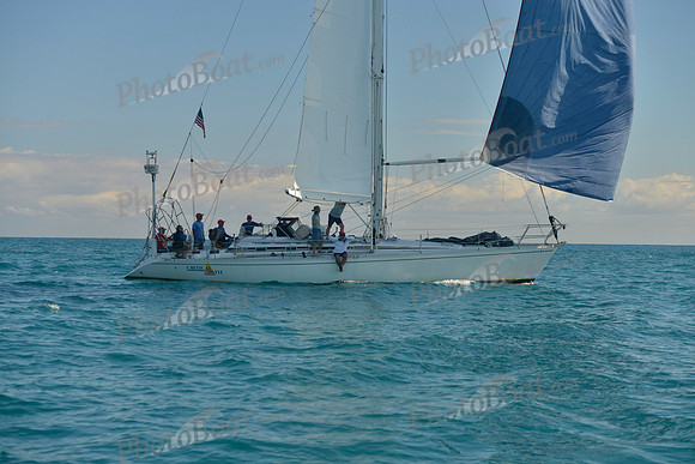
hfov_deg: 28.8
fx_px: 1352
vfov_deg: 19.5
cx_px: 348
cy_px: 232
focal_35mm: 70
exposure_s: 1/800
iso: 200
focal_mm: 70
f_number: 5
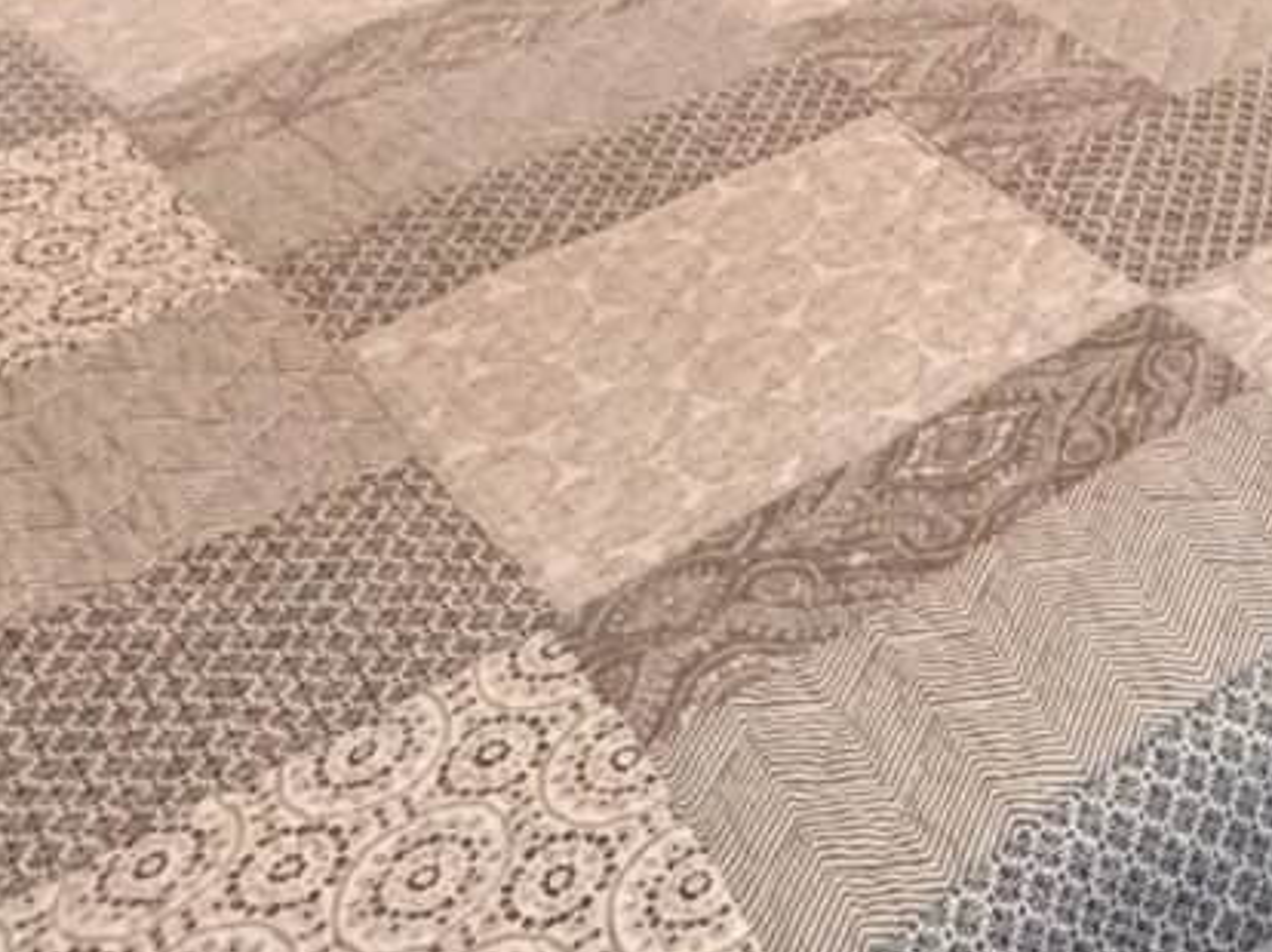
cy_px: -817
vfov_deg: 17.7
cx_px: 1705
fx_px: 2387
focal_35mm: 65
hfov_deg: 25.3
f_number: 2.2
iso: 250
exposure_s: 1/120
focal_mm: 2.22
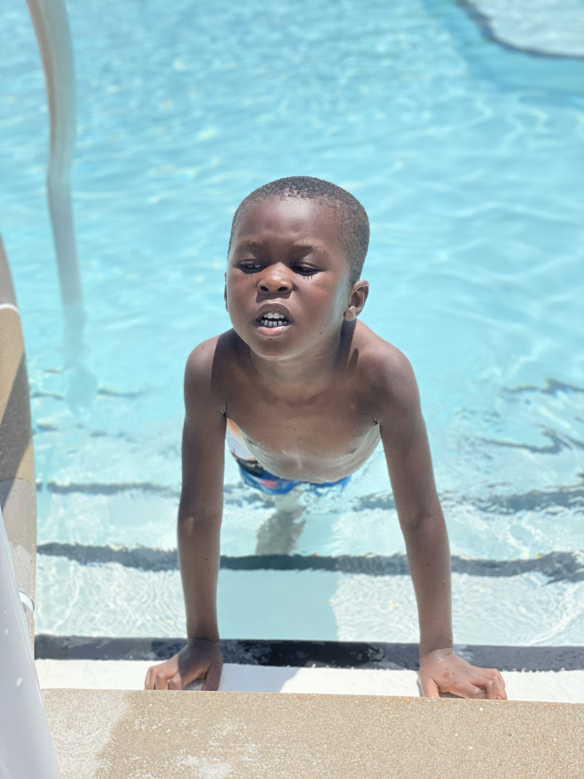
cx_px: 292
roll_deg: +3.7
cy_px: 390
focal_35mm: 52
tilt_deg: -28.5
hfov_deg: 28.0
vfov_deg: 36.8
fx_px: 1170
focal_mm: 6
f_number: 2
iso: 25
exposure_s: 1/2817
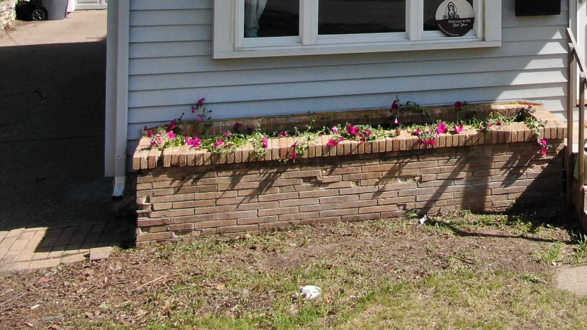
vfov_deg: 18.9
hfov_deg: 34.3
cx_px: 541
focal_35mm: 57
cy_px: -145
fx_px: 887
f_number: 2.8
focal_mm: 4.39
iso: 110
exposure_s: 1/800
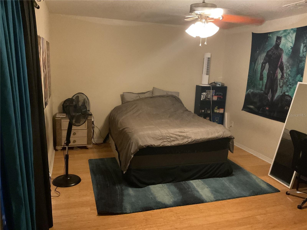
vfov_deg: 48.2
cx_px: 154
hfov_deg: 61.7
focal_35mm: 29
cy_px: 115
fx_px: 257
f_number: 1.8
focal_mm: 3
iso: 500
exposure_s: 1/20
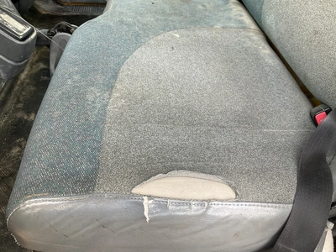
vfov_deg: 48.2
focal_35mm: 29
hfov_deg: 61.7
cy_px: 126
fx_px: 281
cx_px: 168
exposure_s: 1/122
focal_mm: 3
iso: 32
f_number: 1.8
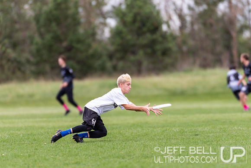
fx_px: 5281
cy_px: 90
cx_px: 130
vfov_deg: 1.8
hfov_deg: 2.7
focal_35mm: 757
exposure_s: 1/1000
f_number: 4
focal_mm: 400
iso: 500
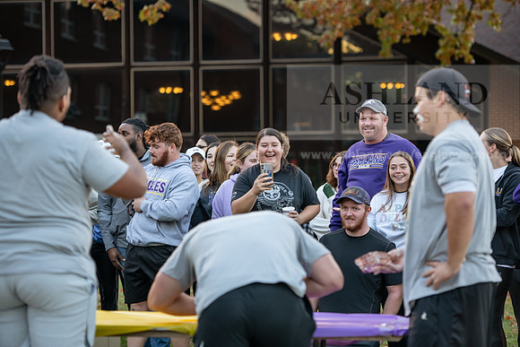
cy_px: 174
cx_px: 260
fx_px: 1618
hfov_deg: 18.3
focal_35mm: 112
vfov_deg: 12.2
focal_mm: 112
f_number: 3.2
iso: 800
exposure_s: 1/320
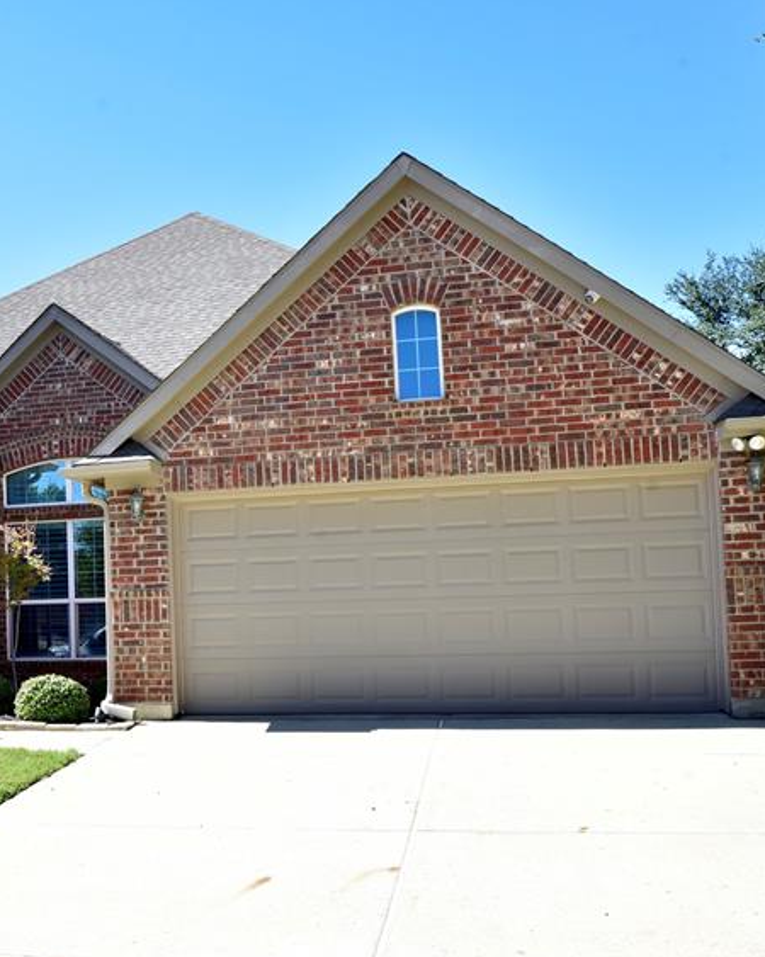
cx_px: 37
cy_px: 546
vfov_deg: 44.7
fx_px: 1161
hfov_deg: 33.9
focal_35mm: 41
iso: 320
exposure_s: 1/200
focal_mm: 24
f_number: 9
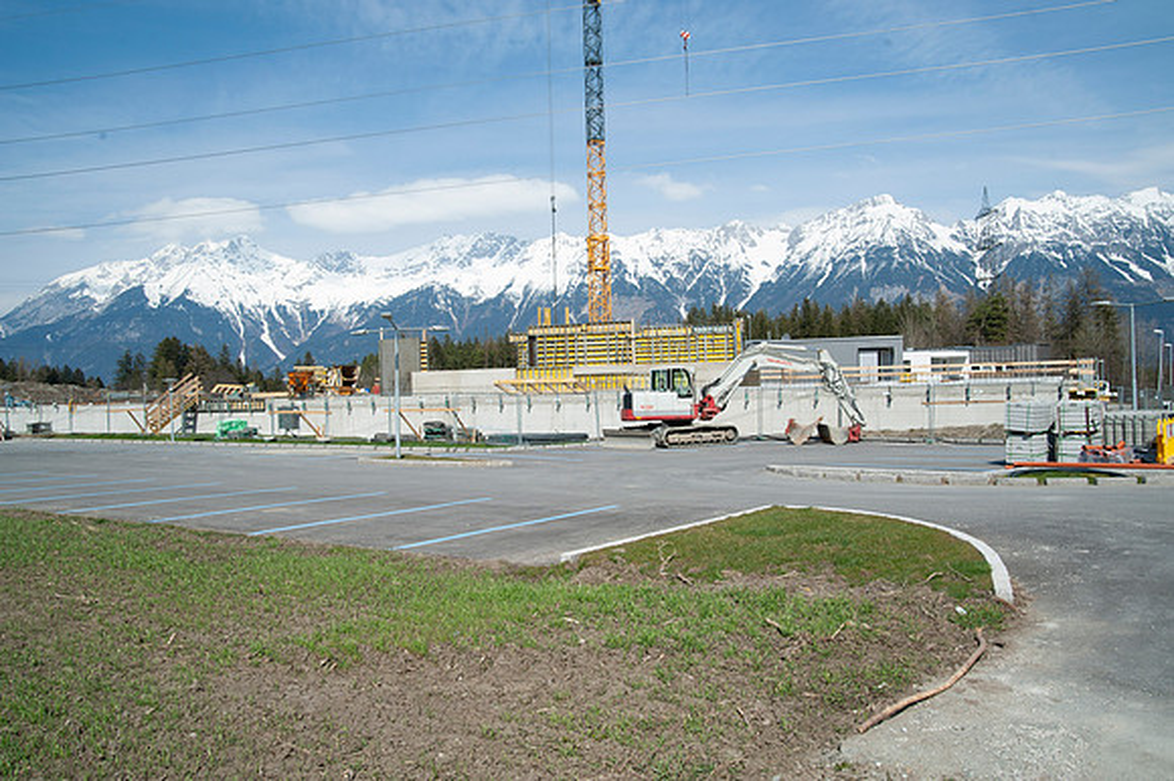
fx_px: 913
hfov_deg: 65.5
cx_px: 587
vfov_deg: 46.4
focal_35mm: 28
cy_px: 390
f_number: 11
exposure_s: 1/500
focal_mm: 28
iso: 200
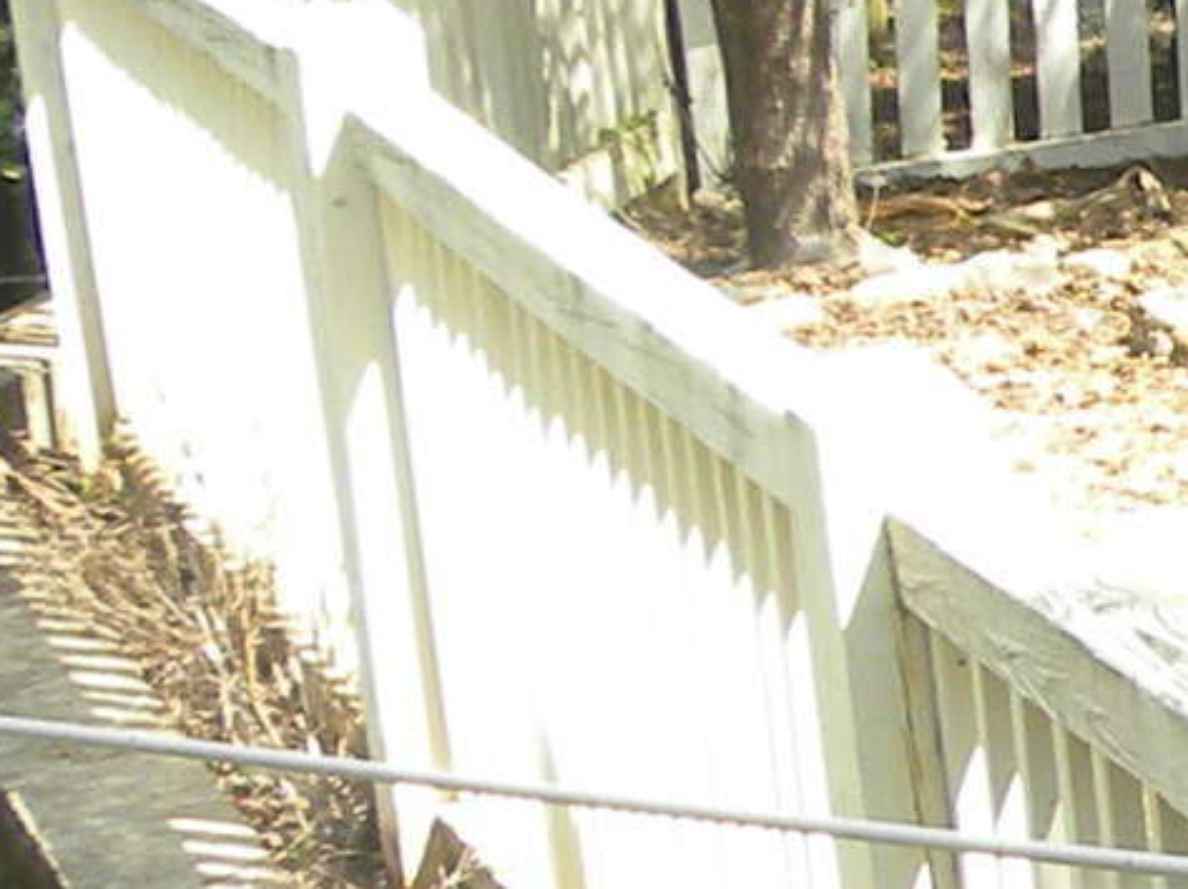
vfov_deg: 8.7
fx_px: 5796
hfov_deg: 9.7
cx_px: 3260
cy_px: -173
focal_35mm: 169
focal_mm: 4.6
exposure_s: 1/118
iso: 64
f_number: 4.5
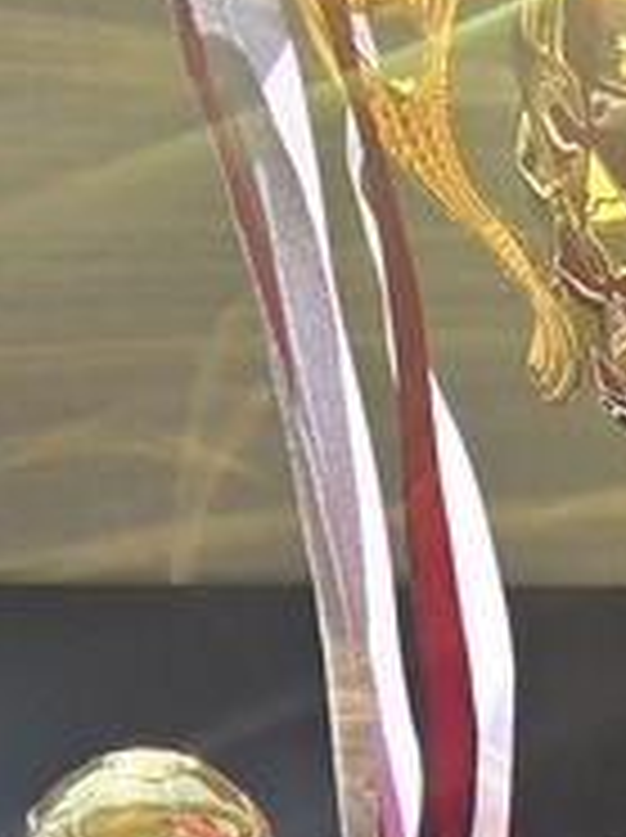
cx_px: 838
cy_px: 724
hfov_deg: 14.2
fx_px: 2393
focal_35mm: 99
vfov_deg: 19.6
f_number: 1.8
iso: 25
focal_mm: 5.4
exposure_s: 1/1073
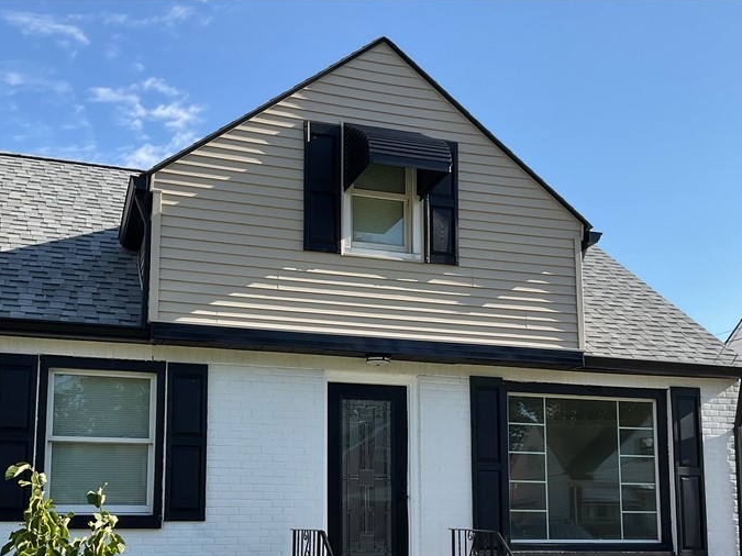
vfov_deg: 32.2
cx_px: 365
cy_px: 420
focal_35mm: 44
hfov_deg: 43.0
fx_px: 943
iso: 16
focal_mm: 3
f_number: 1.8
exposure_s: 1/1144
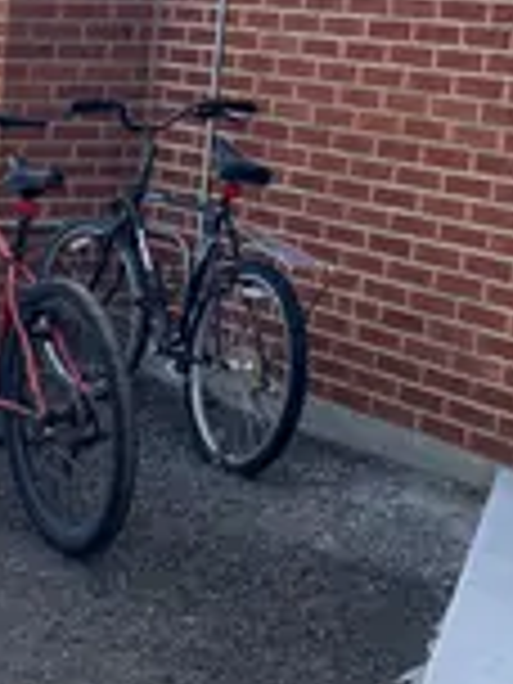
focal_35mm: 101
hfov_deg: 13.5
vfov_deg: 19.4
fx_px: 1996
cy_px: 320
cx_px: -333
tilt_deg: -9.6
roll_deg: -2.6
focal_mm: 6.76
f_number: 1.78
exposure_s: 1/2174
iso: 80
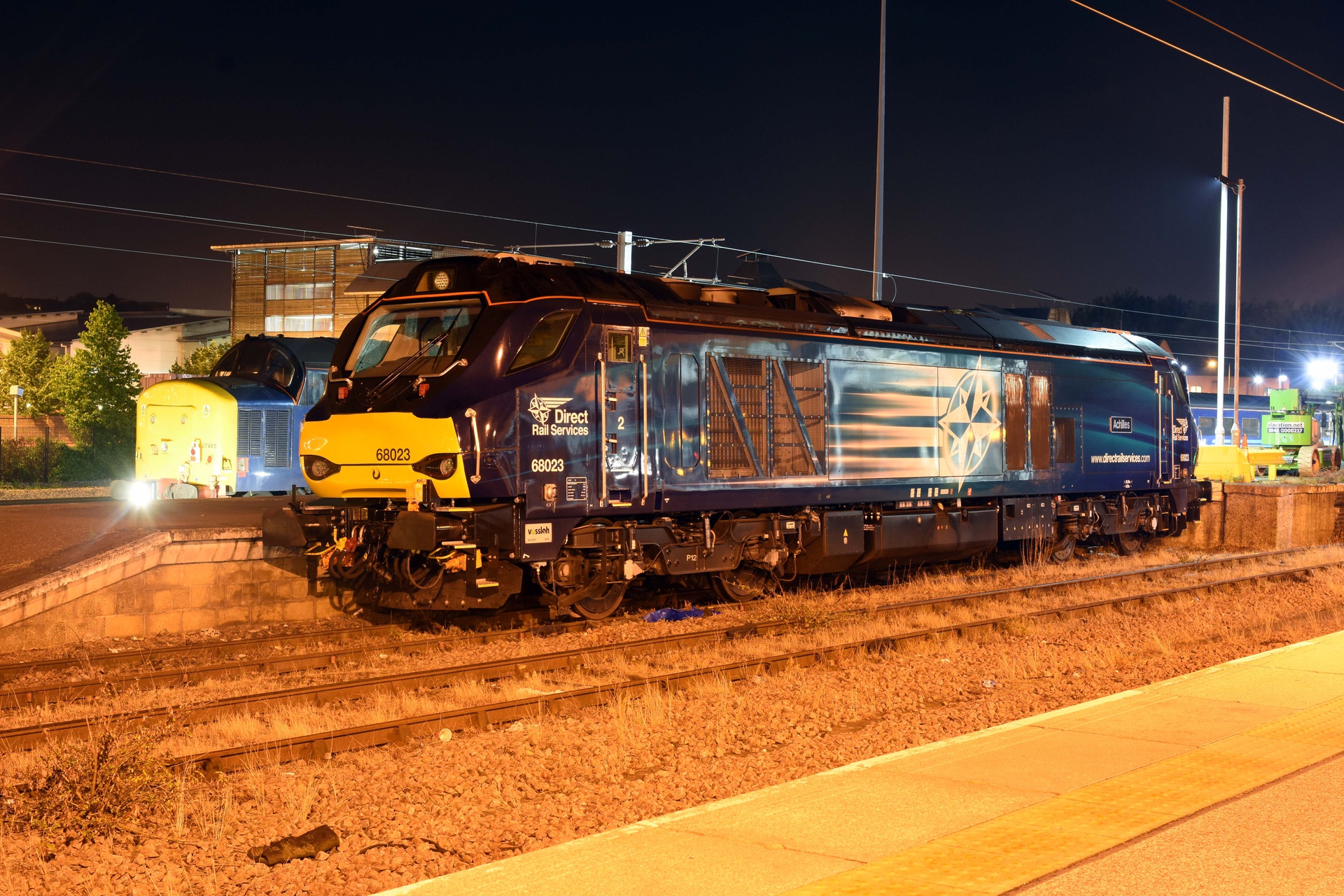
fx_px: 1904
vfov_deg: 26.5
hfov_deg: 38.9
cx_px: 672
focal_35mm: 51
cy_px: 448
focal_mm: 34
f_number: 8
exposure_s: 13
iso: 400
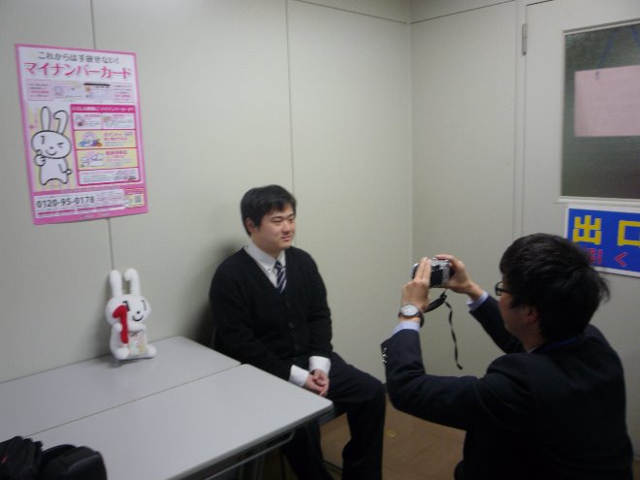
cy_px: 240
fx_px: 555
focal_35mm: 30
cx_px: 320
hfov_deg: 60.0
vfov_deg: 46.8
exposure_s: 1/10
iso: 100
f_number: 3.3
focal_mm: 5.2
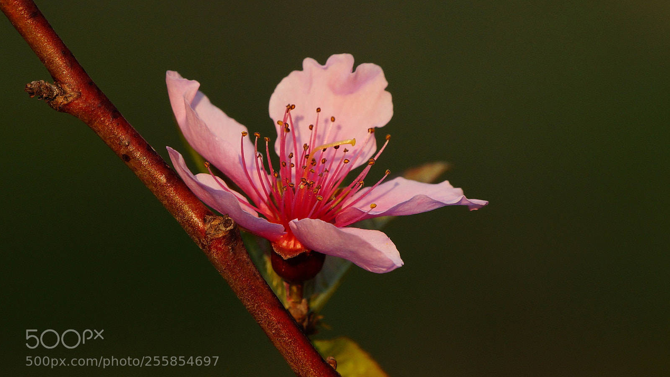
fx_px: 11174
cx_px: 335
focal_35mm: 629
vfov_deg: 1.9
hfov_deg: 3.4
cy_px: 171
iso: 200
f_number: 8
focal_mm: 400
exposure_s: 1/125
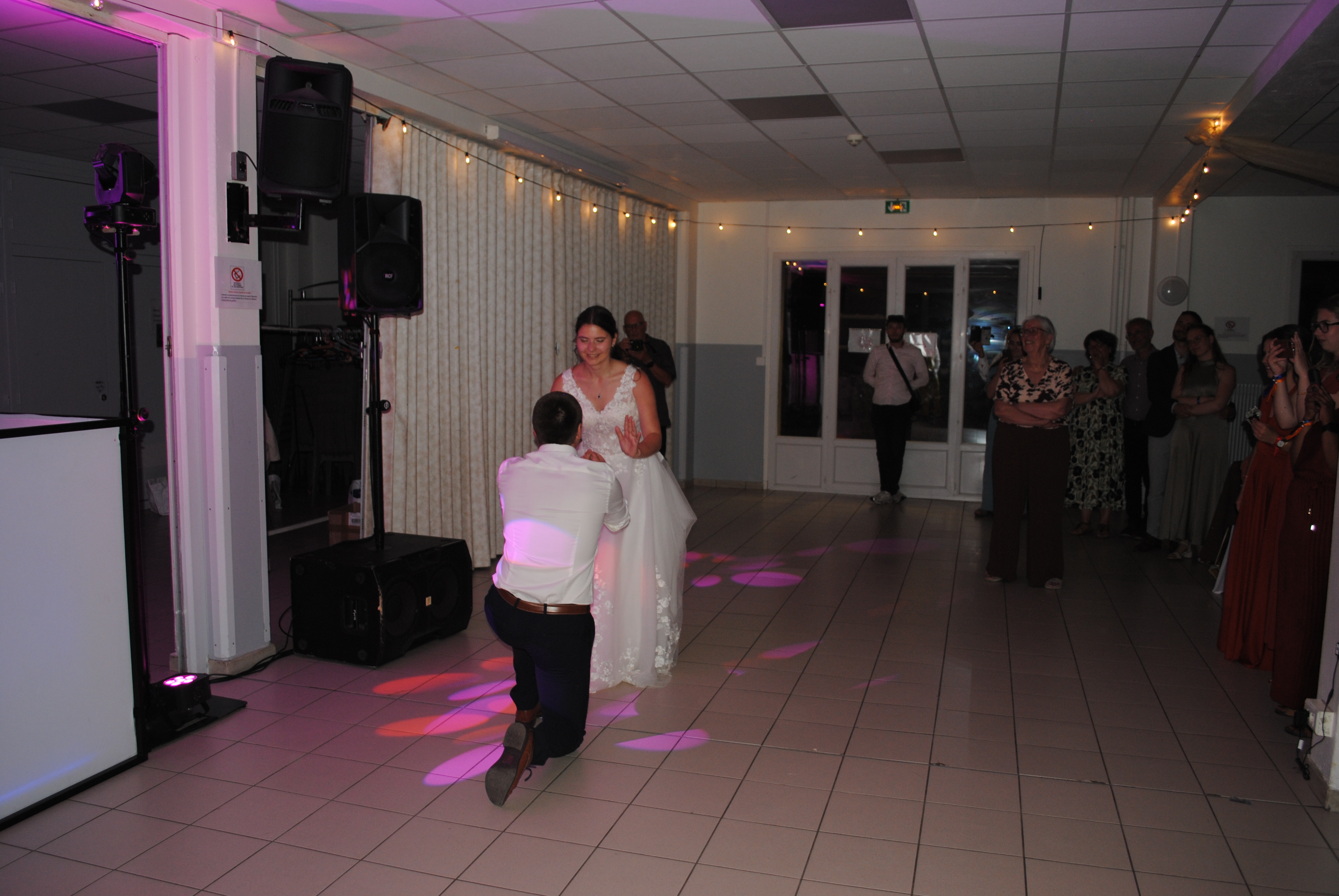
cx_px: 670
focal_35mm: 27
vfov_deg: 48.0
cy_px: 448
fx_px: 1005
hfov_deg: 67.3
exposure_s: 1/60
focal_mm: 18
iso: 200
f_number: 3.5
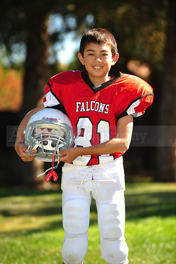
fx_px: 1468
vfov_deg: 10.3
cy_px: 132
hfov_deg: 6.9
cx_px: 88
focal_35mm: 200
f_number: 4.5
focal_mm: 200
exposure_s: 1/320
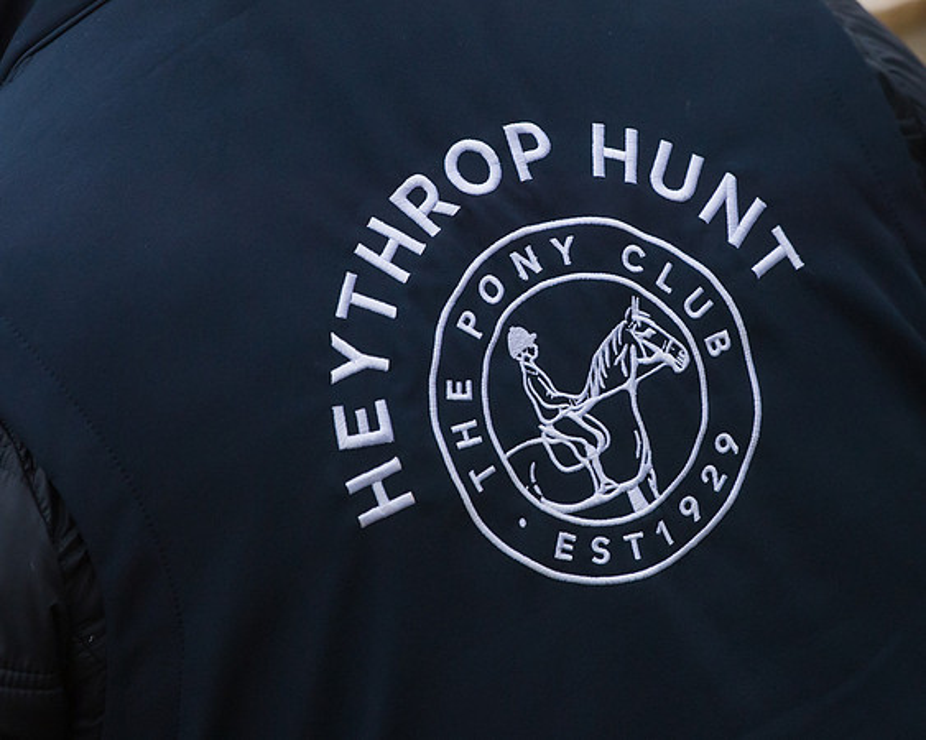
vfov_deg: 3.7
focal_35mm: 413
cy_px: 351
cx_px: 558
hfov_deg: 4.7
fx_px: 11315
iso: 400
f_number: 4
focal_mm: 200
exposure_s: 1/1250
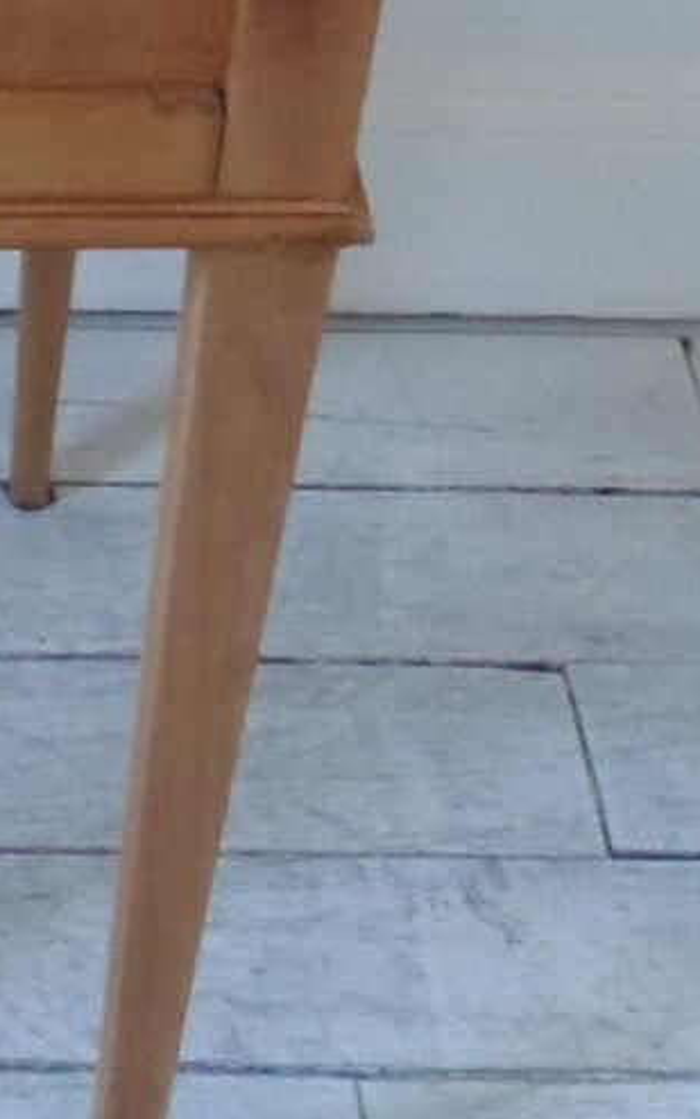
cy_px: -673
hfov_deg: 12.2
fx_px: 3142
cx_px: -299
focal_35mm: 103
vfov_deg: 17.6
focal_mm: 4.3
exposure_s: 1/30
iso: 320
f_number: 2.9
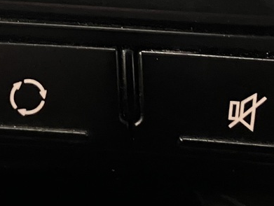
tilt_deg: -23.9
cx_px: 96
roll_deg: -1.7
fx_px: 816
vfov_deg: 13.8
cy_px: -74
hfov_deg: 19.0
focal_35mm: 103
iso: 640
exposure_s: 1/17
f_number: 1.8
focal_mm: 3.99
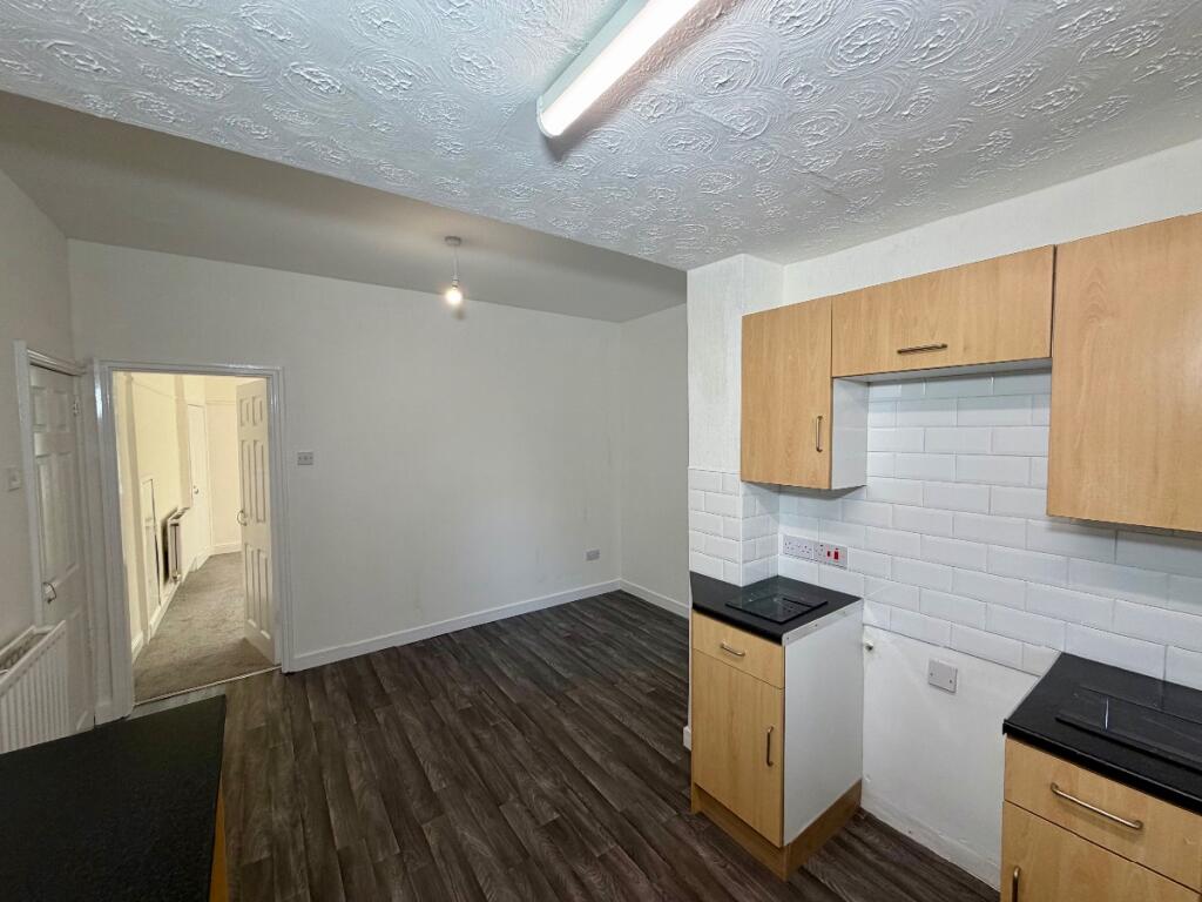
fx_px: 486
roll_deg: +0.3
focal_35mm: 14
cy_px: 451
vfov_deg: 85.7
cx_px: 601
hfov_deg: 102.1
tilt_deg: -0.7
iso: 80
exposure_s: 1/100
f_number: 2.2
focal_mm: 2.22
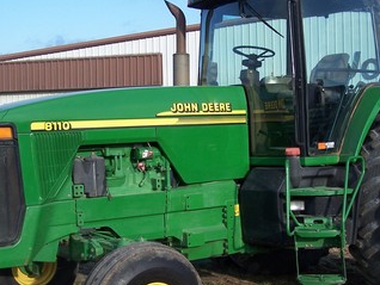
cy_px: 161
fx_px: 714
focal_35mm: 65
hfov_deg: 29.8
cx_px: 220
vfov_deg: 22.6
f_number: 2.8
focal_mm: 6.3
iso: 80
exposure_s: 1/750
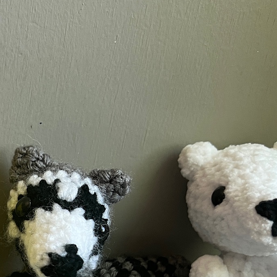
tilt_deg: -26.7
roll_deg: -5.6
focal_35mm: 69
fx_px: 625
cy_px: 248
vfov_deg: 24.3
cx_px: -31
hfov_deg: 23.4
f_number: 1.5
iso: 125
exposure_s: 1/72
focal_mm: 5.7
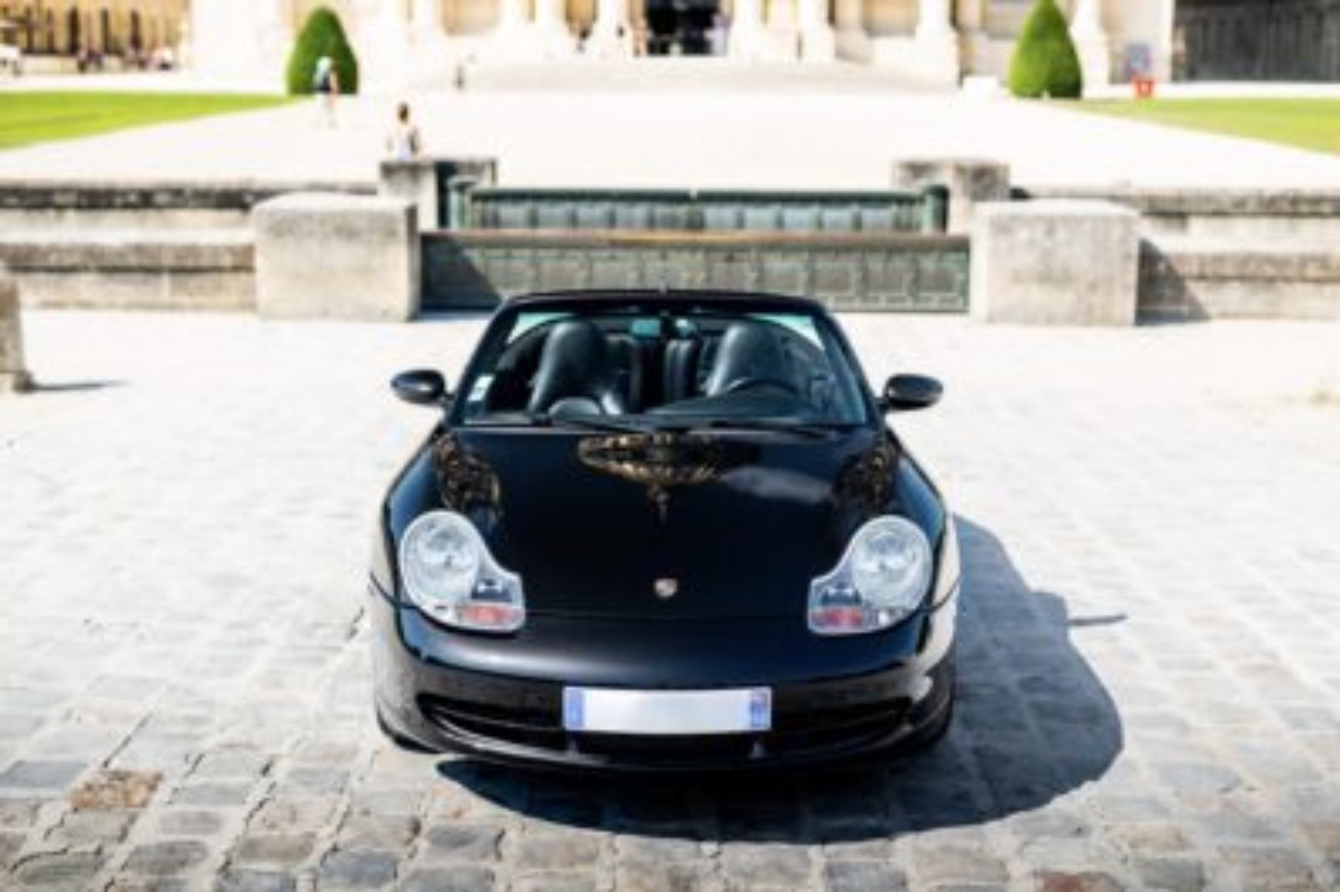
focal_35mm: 50
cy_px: 446
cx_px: 670
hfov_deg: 39.6
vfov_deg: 27.0
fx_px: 1860
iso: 100
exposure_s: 1/1000
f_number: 2.5
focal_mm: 50
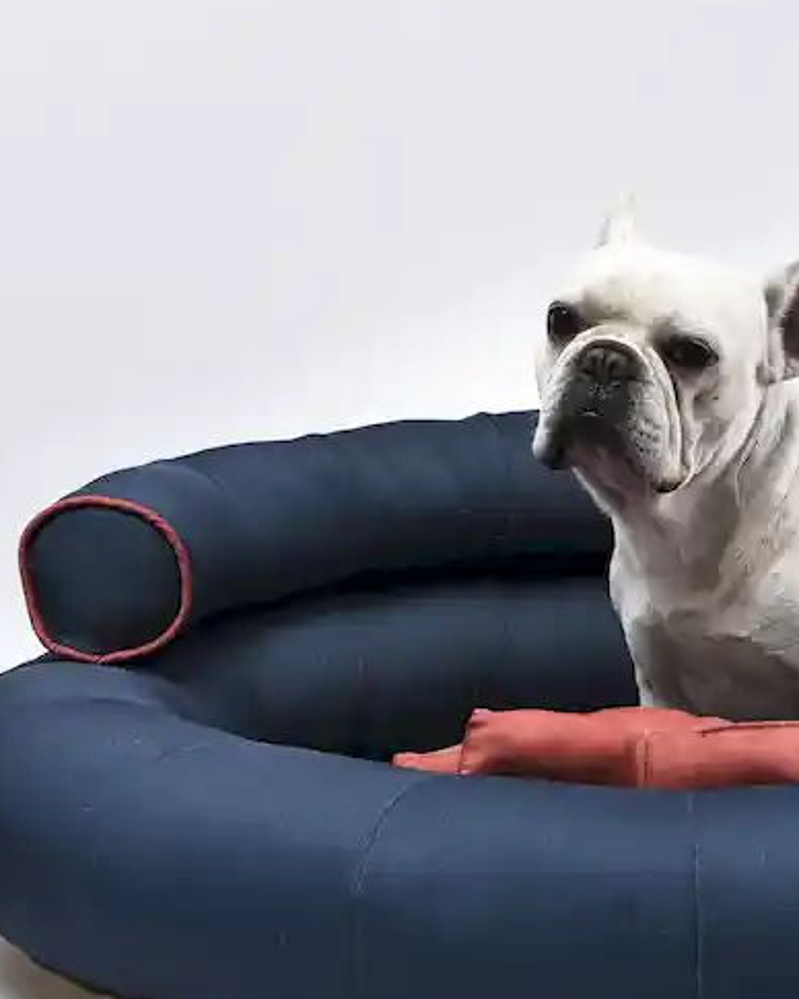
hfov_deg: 12.8
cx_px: 546
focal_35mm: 120
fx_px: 3547
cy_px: 460
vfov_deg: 16.0
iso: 250
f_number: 11
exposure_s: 1/125
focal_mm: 62
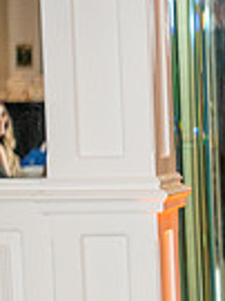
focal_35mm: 289
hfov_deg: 4.9
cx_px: 633
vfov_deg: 6.8
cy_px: 416
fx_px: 2509
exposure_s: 1/160
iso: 640
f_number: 3.2
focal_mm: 70
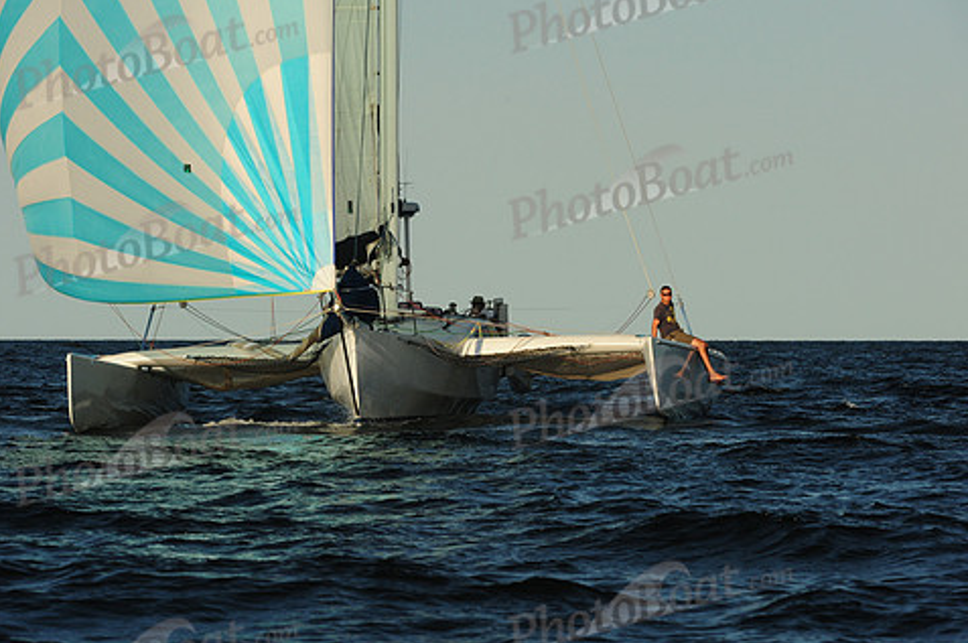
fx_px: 7843
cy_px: 320
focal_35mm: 292
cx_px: 404
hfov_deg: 7.1
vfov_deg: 4.7
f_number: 9
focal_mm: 240
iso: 640
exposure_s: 1/1600
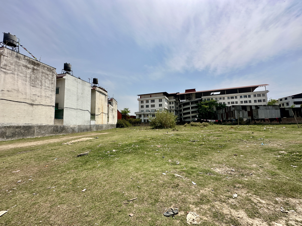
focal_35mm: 14
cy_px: 113
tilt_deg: +7.0
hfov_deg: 102.1
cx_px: 151
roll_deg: +2.3
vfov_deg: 85.7
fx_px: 122
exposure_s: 1/3040
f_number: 2.2
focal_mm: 2.22
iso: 40
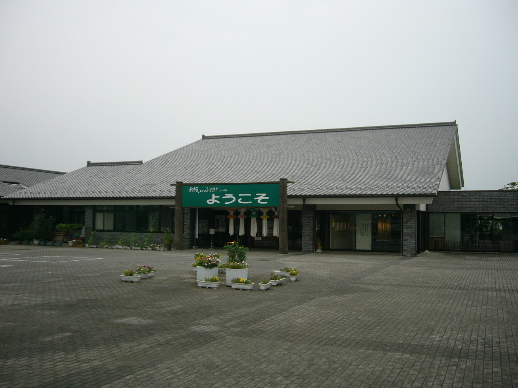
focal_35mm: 35
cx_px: 259
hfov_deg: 52.6
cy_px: 194
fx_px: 524
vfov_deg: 40.7
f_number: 2.8
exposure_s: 1/400
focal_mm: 5.8
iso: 50
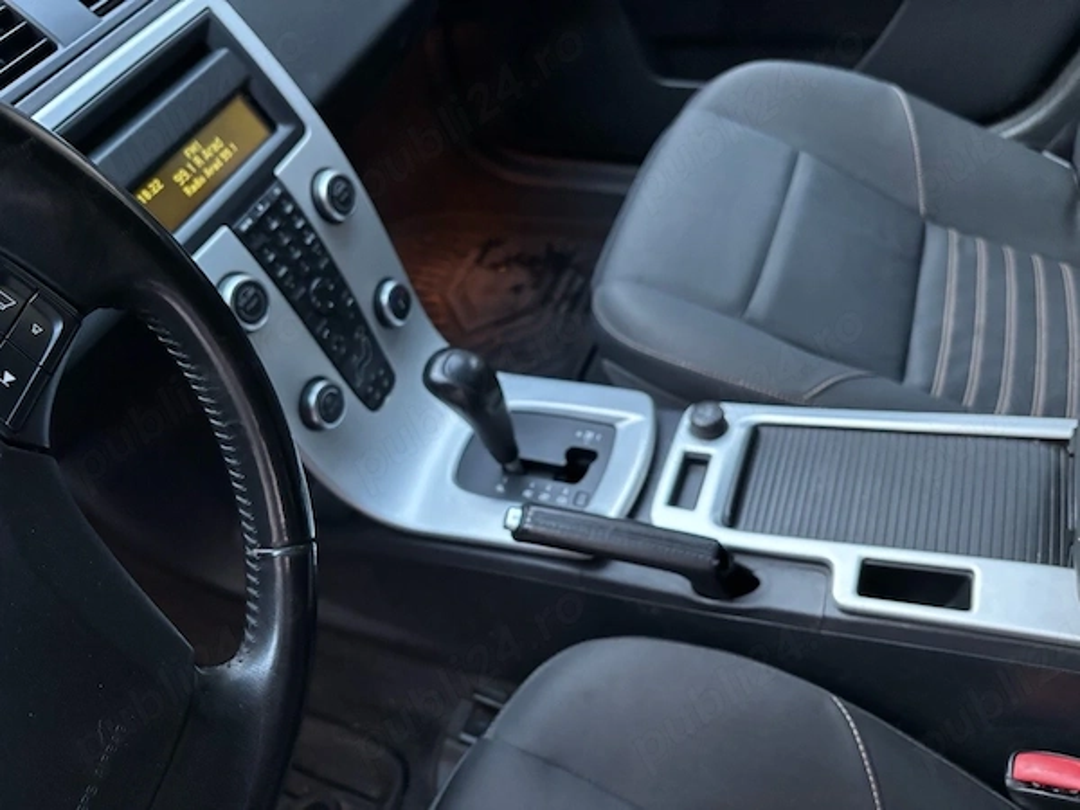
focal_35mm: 26
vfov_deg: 53.1
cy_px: 405
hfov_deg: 67.3
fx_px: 811
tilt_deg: -48.6
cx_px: 540
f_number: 1.6
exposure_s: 1/39
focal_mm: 5.96
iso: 640
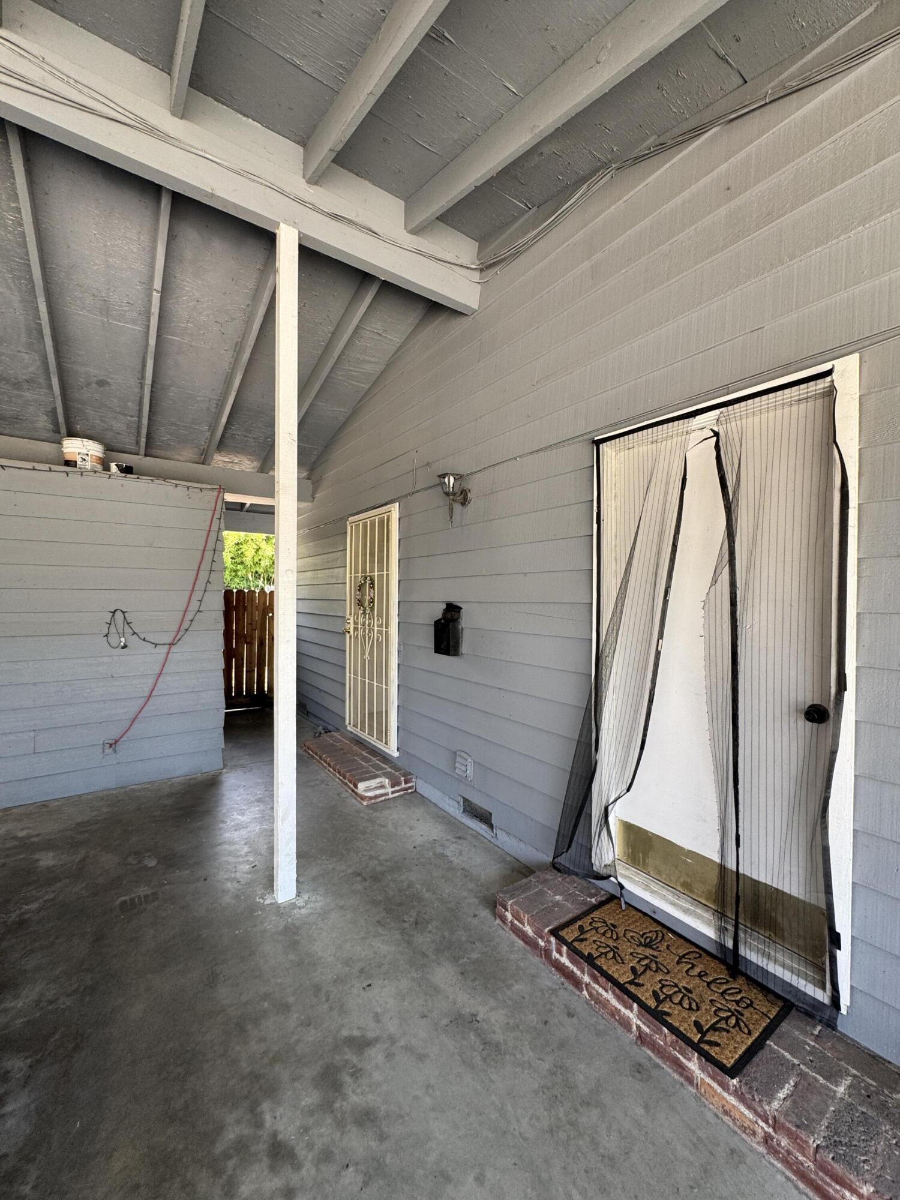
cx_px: 450
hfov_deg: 85.7
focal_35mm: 14
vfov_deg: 102.1
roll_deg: +1.4
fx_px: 485
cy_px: 600
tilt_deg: +0.3
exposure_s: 1/99
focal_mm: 2.22
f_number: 2.2
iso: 80
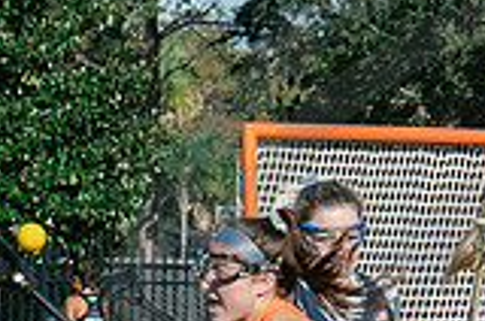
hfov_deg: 2.6
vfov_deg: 1.7
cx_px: 866
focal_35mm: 797
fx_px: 10716
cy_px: 401
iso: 250
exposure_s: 1/1600
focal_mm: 70
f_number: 5.6
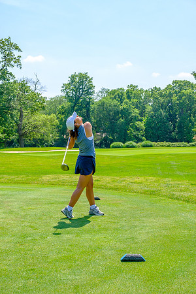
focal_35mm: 54
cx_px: 98
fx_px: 441
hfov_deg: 25.1
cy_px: 147
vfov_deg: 36.9
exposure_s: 1/320
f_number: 5.6
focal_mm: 35.8
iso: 200
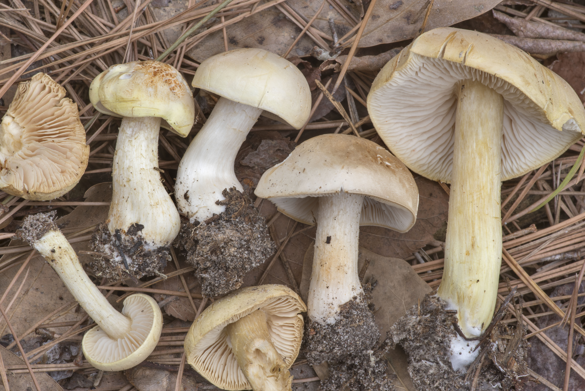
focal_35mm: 100
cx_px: 292
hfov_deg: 20.4
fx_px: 1625
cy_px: 196
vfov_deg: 13.7
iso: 125
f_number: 32
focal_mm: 100
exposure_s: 1
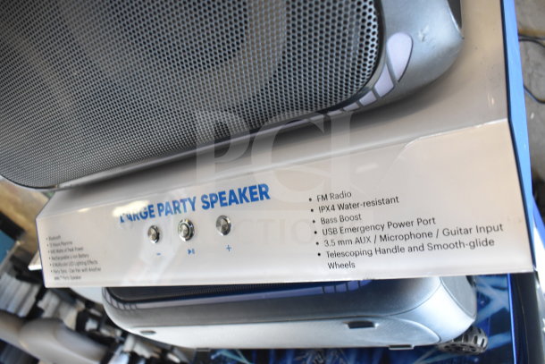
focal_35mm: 30
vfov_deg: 43.6
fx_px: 454
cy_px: 182
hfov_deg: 61.9
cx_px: 272
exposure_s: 1/30
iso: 1250
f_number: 3.5
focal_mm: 20
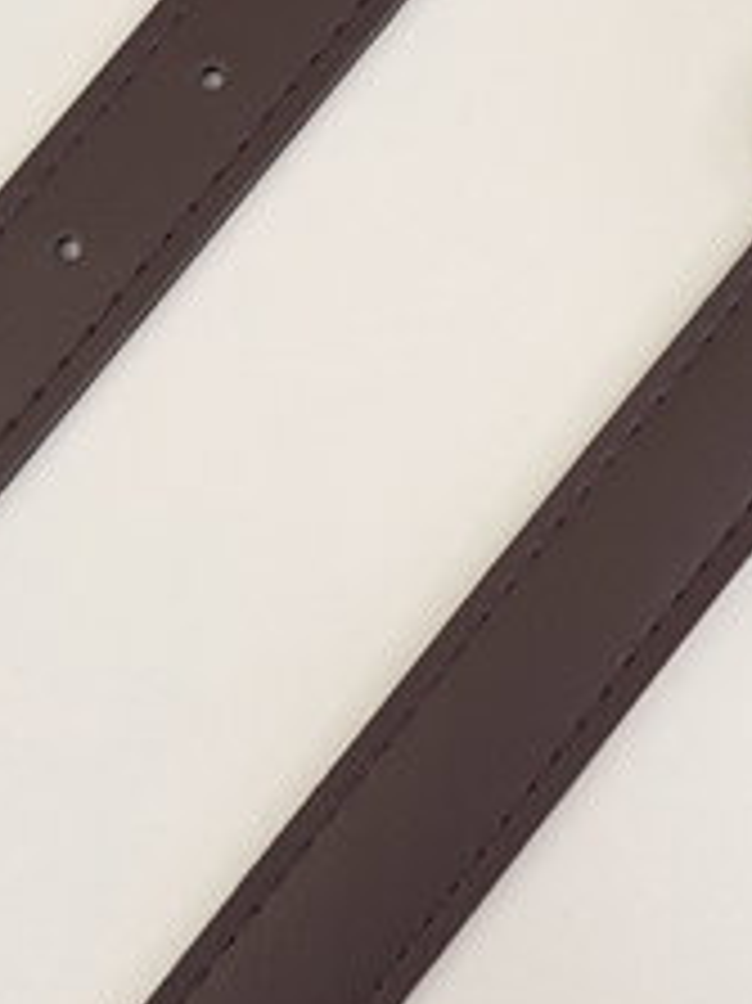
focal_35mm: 55
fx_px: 1595
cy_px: 389
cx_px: 563
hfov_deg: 26.2
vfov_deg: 34.8
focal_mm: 5.54
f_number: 1.8
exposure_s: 1/50
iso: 64
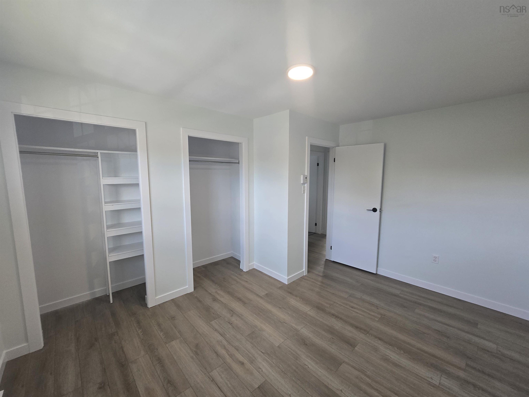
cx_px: 264
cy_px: 198
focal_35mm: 13
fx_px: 199
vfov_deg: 89.9
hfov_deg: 106.2
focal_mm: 2.2
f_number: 2.2
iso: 80
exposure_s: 1/60
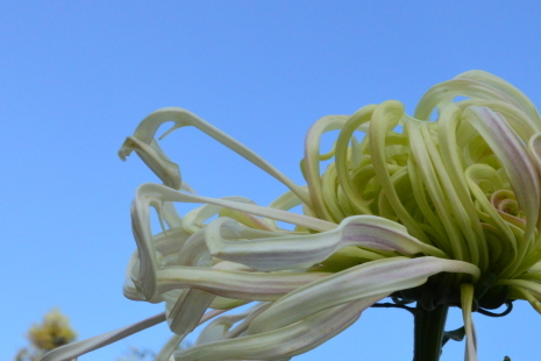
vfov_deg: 13.6
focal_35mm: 99
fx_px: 1488
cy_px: 388
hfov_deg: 20.5
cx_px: 379
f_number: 20
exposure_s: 1/250
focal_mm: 30
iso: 1000
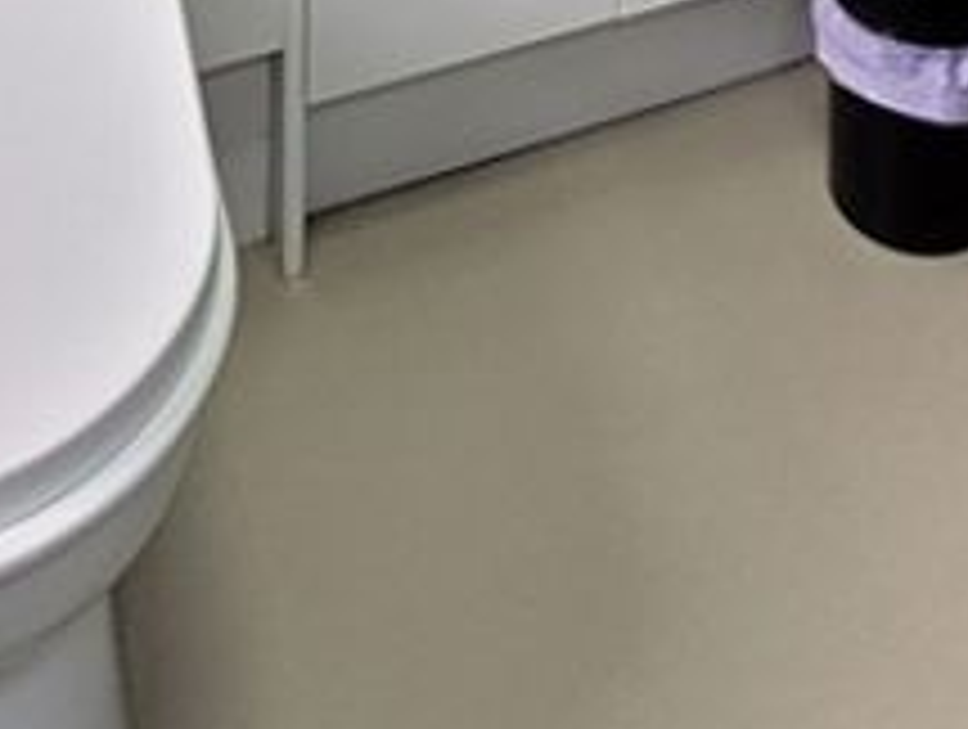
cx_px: 729
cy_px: -992
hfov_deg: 28.5
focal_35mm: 67
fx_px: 1877
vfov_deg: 14.7
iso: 125
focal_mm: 1.74
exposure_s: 1/50
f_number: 2.2
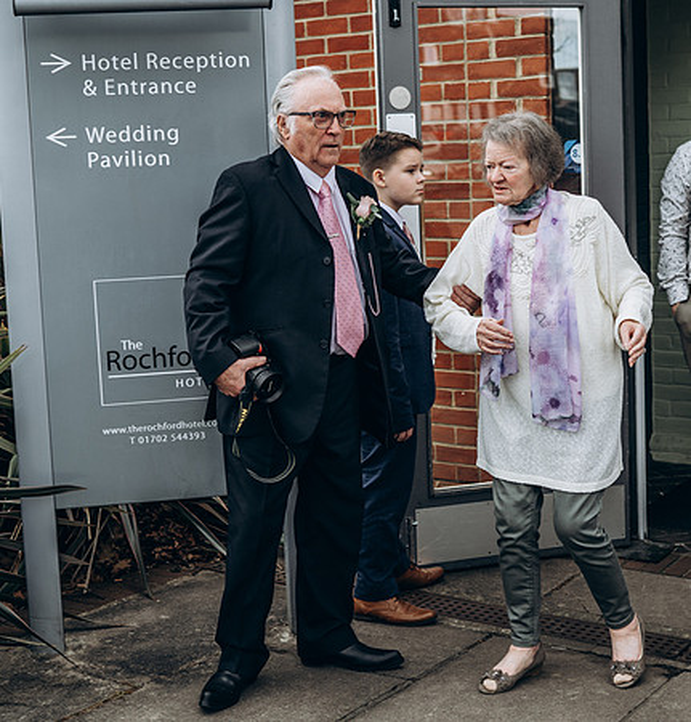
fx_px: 1330
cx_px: 398
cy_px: 294
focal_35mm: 58
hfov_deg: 29.1
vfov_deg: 30.3
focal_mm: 35
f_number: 2.5
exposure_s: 1/160
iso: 100
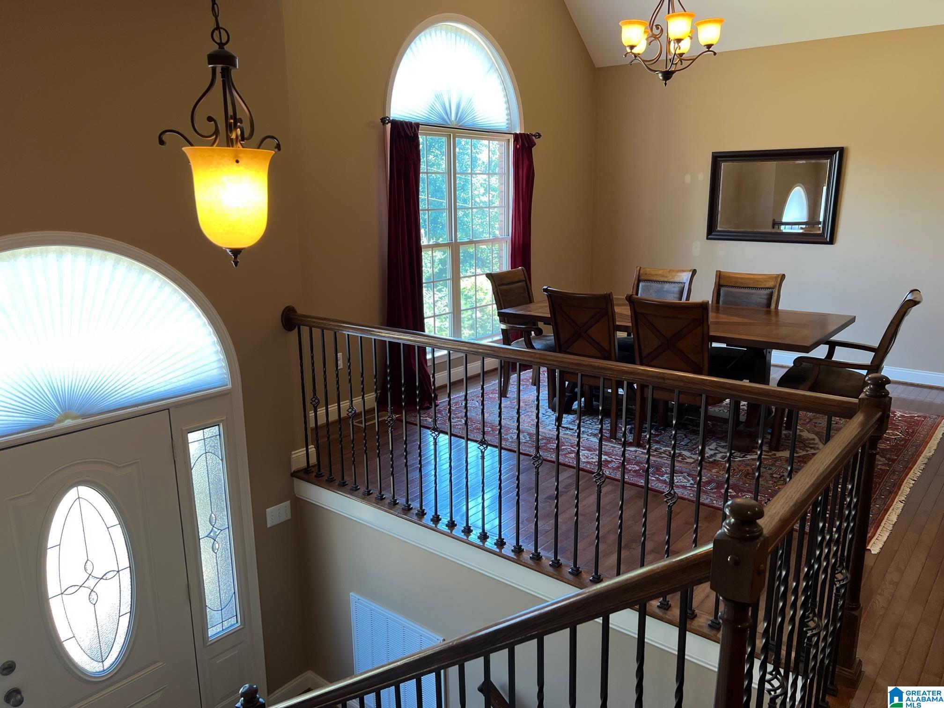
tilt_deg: -13.4
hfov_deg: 67.3
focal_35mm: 26
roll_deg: +1.0
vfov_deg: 53.1
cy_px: 354
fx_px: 709
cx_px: 472
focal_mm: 5.7
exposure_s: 1/60
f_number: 1.5
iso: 80
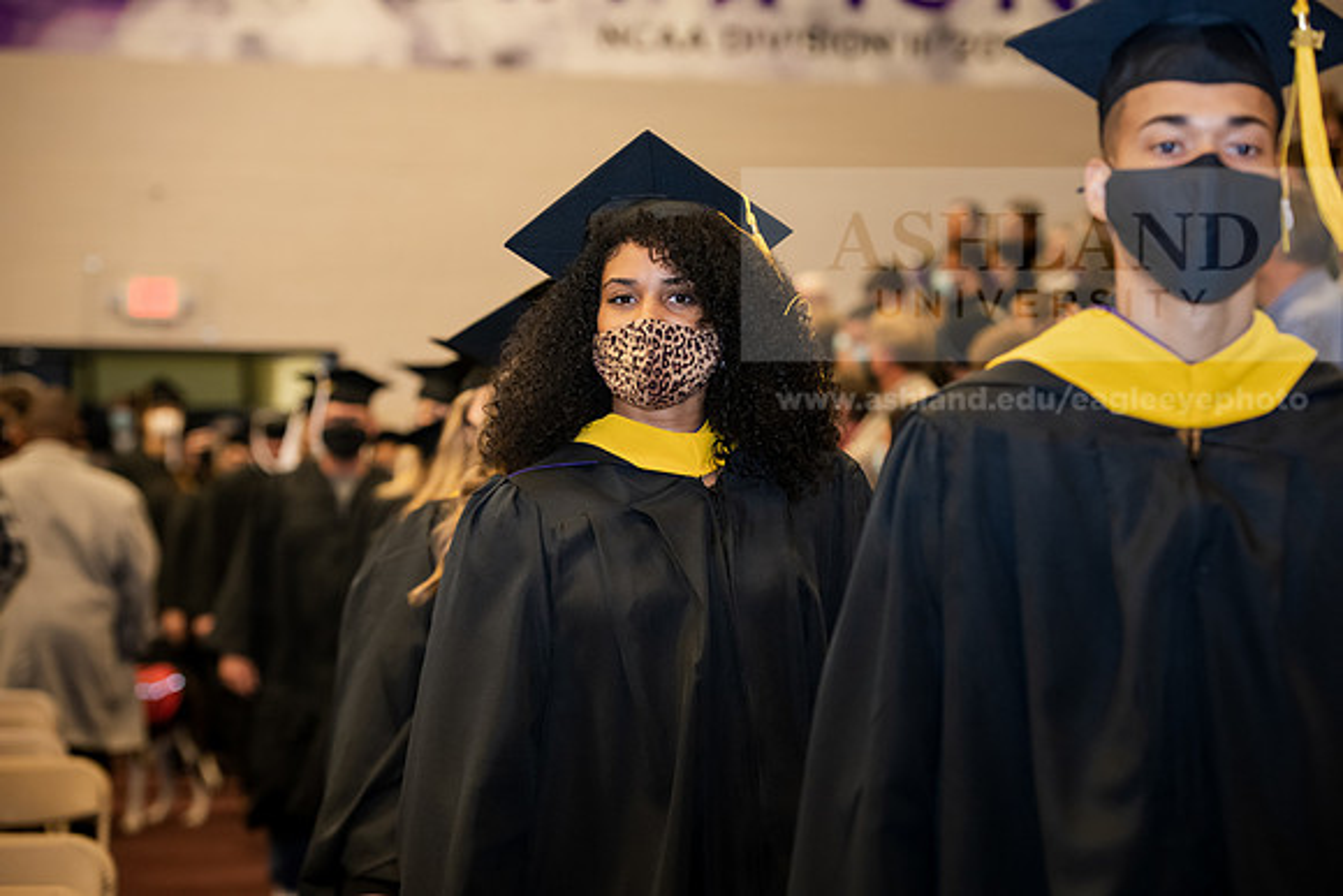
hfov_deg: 19.5
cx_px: 672
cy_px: 448
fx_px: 3918
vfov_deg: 13.0
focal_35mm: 105
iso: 2000
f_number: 4
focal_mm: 105
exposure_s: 1/200
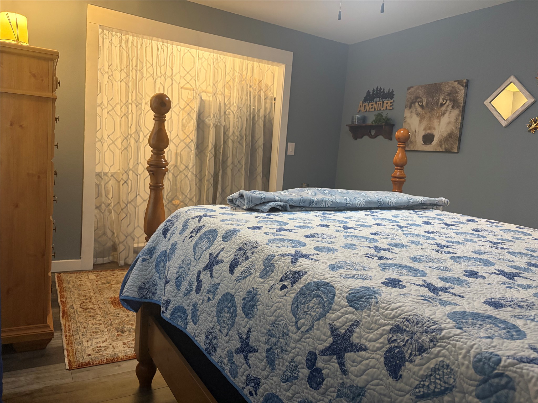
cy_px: 202
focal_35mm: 26
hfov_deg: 67.3
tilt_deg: -5.6
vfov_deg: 53.1
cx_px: 269
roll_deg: -4.1
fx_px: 404
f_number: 1.6
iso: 320
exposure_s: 1/60
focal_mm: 5.96
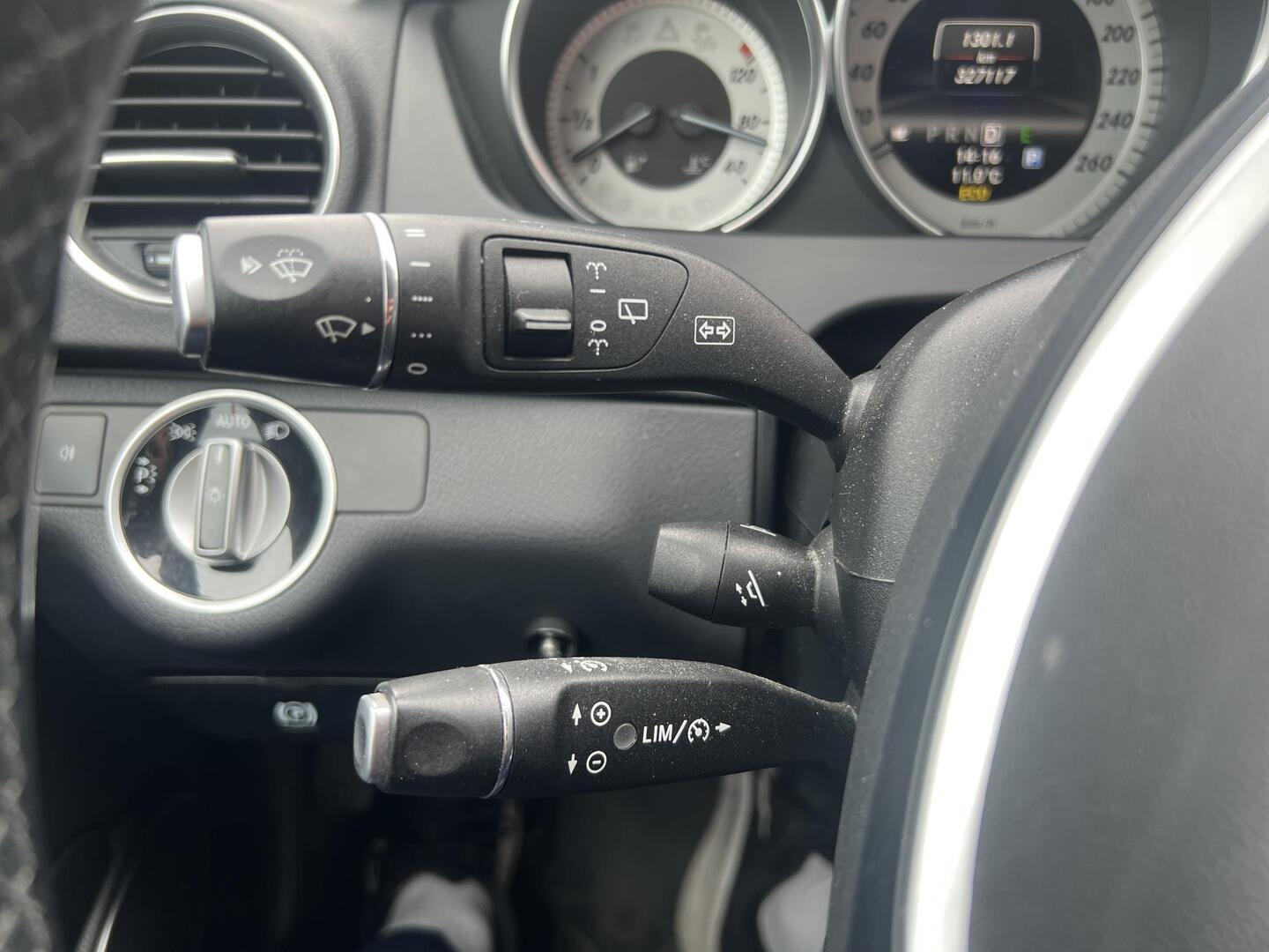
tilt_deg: -29.5
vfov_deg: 53.1
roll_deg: +0.2
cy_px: 476
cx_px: 634
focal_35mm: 26
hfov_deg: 67.3
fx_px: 953
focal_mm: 5.7
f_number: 1.5
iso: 50
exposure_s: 1/121
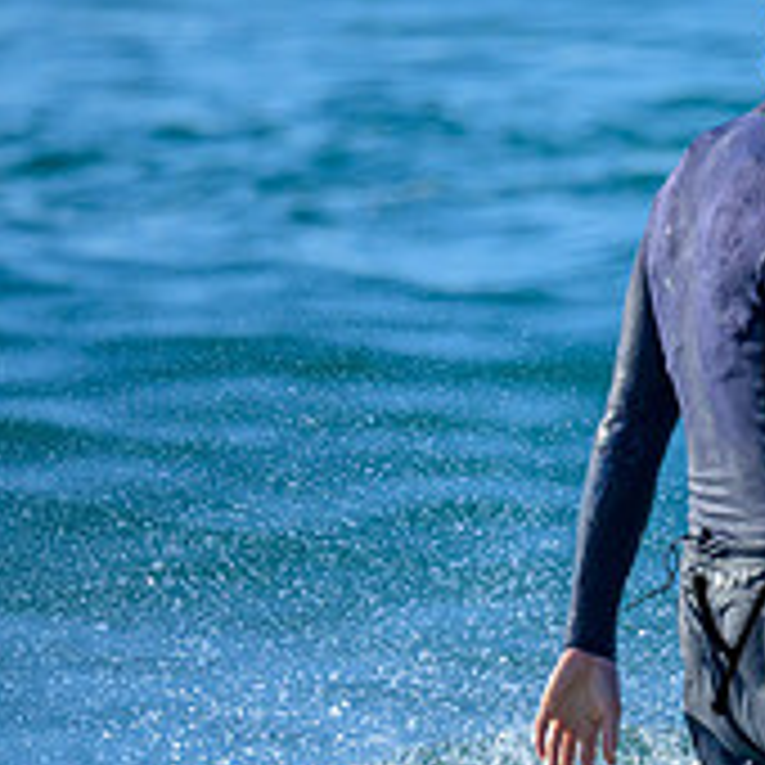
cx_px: 1156
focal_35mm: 2317
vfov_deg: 0.8
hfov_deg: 0.8
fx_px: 57932
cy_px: 605
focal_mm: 800
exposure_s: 1/2000
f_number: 6.3
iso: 1000
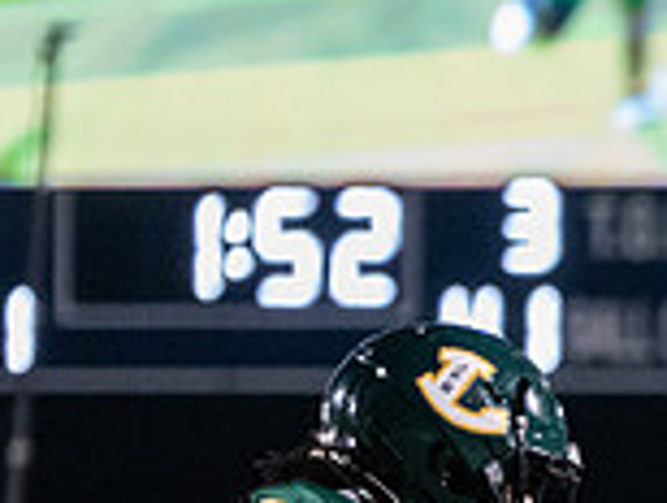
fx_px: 15535
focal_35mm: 805
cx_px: 1473
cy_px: 858
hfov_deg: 2.4
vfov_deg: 1.8
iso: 4000
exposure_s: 1/1250
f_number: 2.8
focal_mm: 152
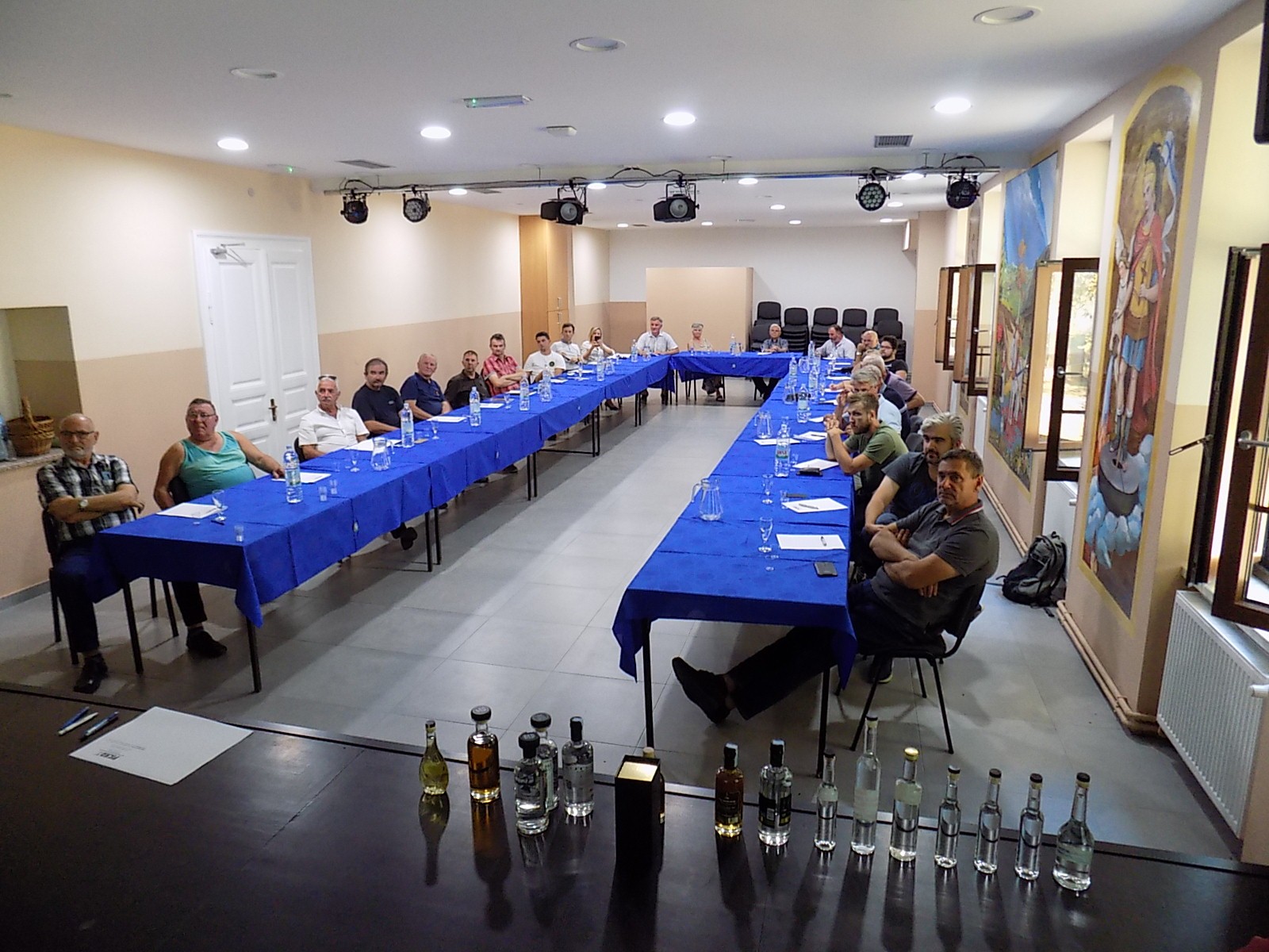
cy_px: 476
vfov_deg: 58.9
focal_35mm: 23
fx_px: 843
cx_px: 634
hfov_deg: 73.9
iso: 280
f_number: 3.1
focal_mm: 4
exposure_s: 1/30
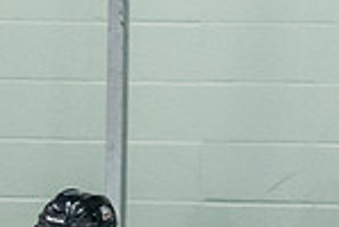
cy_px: 466
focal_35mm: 872
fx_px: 8228
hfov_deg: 2.3
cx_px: -389
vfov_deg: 1.6
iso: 4000
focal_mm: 135
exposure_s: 1/800
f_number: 2.8
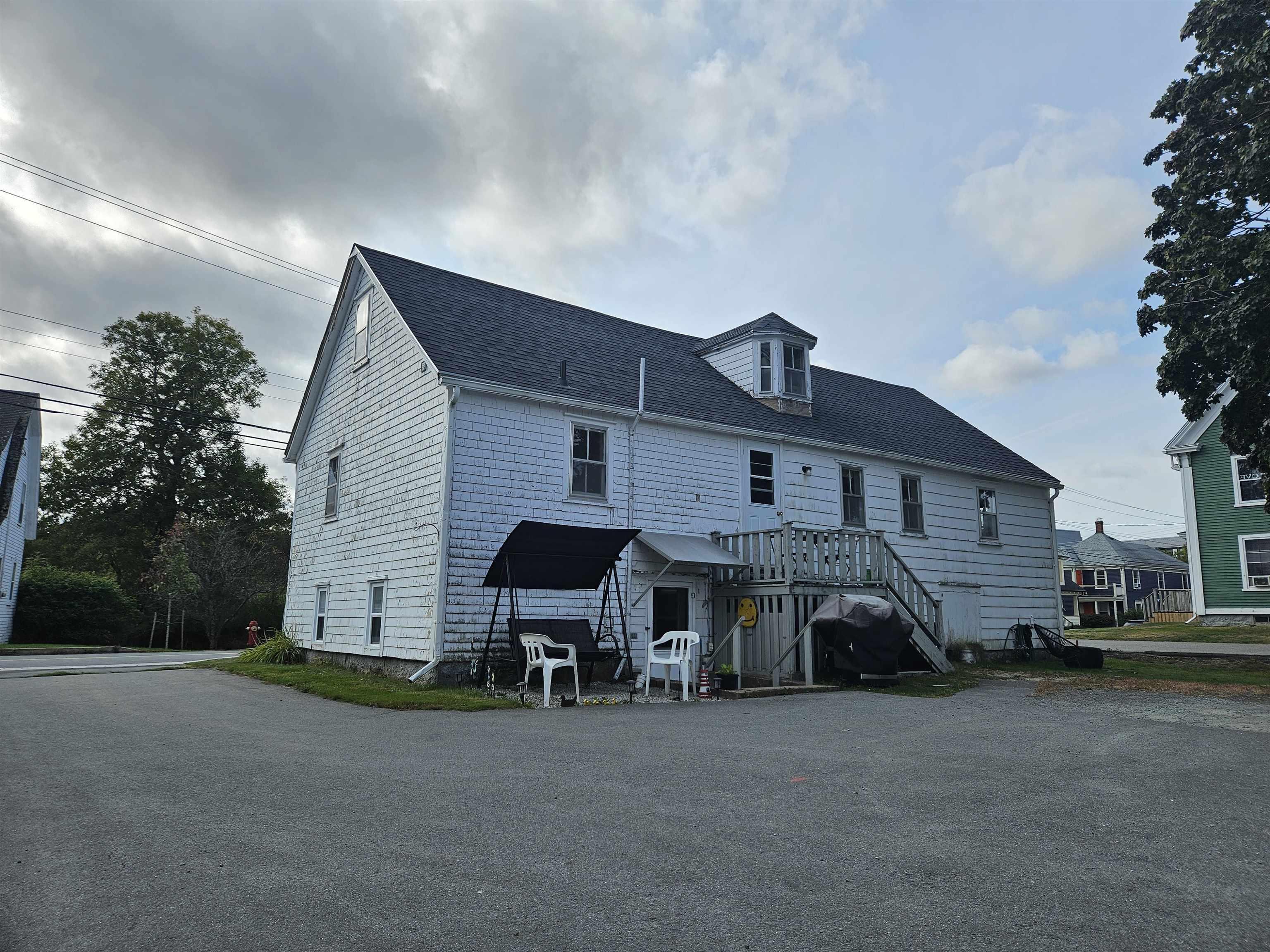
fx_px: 844
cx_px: 635
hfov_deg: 73.9
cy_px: 476
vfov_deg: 58.9
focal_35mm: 23
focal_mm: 5.4
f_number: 1.8
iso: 25
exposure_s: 1/2005
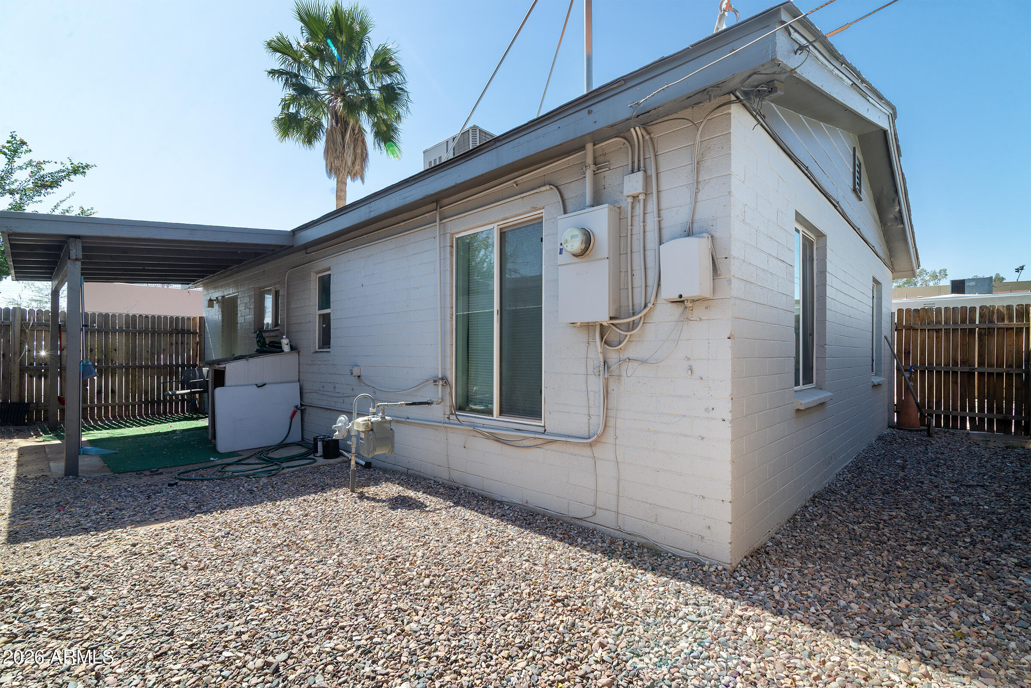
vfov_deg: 70.5
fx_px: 487
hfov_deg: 93.3
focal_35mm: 17
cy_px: 344
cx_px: 516
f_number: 11
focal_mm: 17
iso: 100
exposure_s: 1/200
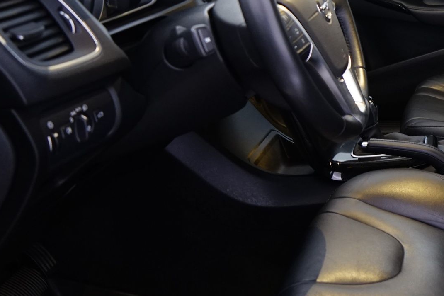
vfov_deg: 24.0
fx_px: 691
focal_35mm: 56
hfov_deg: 31.6
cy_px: 76
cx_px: 488
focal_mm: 24
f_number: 4
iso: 1600
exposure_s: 1/10
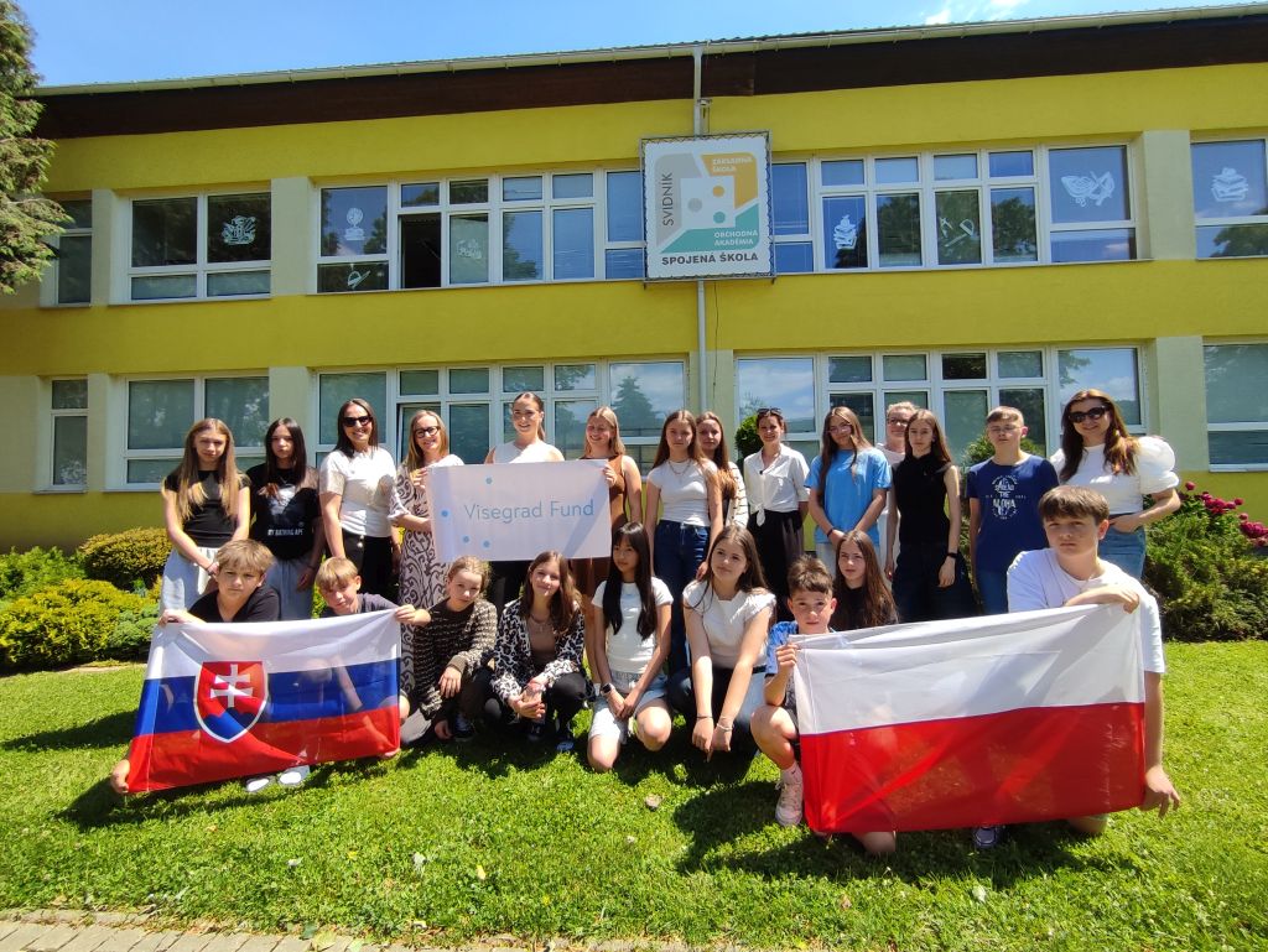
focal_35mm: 16
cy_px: 476
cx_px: 634
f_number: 2.2
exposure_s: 1/710
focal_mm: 1.65
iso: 50
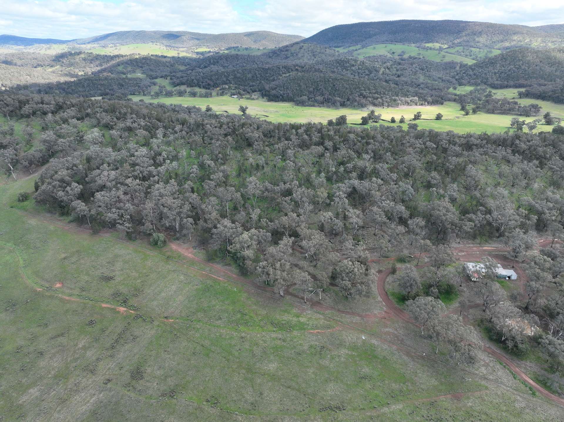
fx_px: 391
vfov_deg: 56.8
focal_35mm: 24
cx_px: 282
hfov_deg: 71.6
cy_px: 211
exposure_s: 1/1250
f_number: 2.8
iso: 350
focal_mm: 12.29
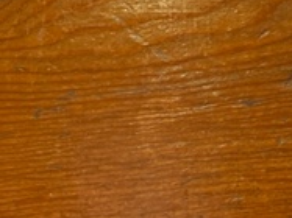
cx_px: 487
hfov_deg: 18.4
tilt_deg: -83.5
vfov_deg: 16.2
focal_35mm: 89
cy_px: -5
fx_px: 750
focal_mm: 5.7
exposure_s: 1/121
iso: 100
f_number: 1.5
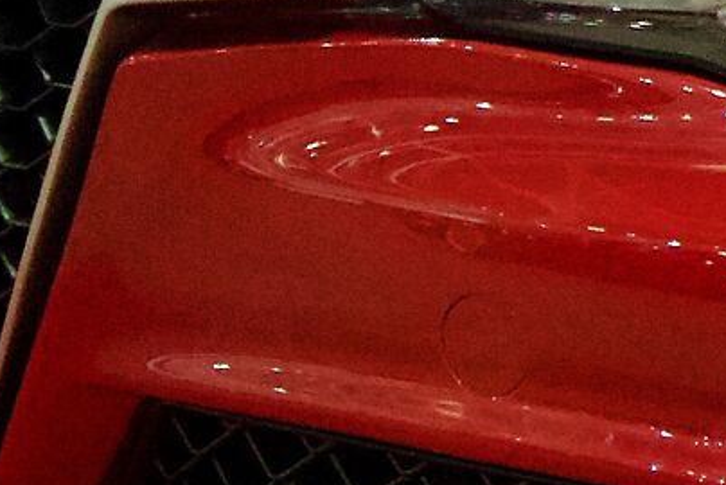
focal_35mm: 187
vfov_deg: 7.2
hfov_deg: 10.3
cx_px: 1353
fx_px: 3773
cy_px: -242
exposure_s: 1/160
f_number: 4
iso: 3200
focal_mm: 21
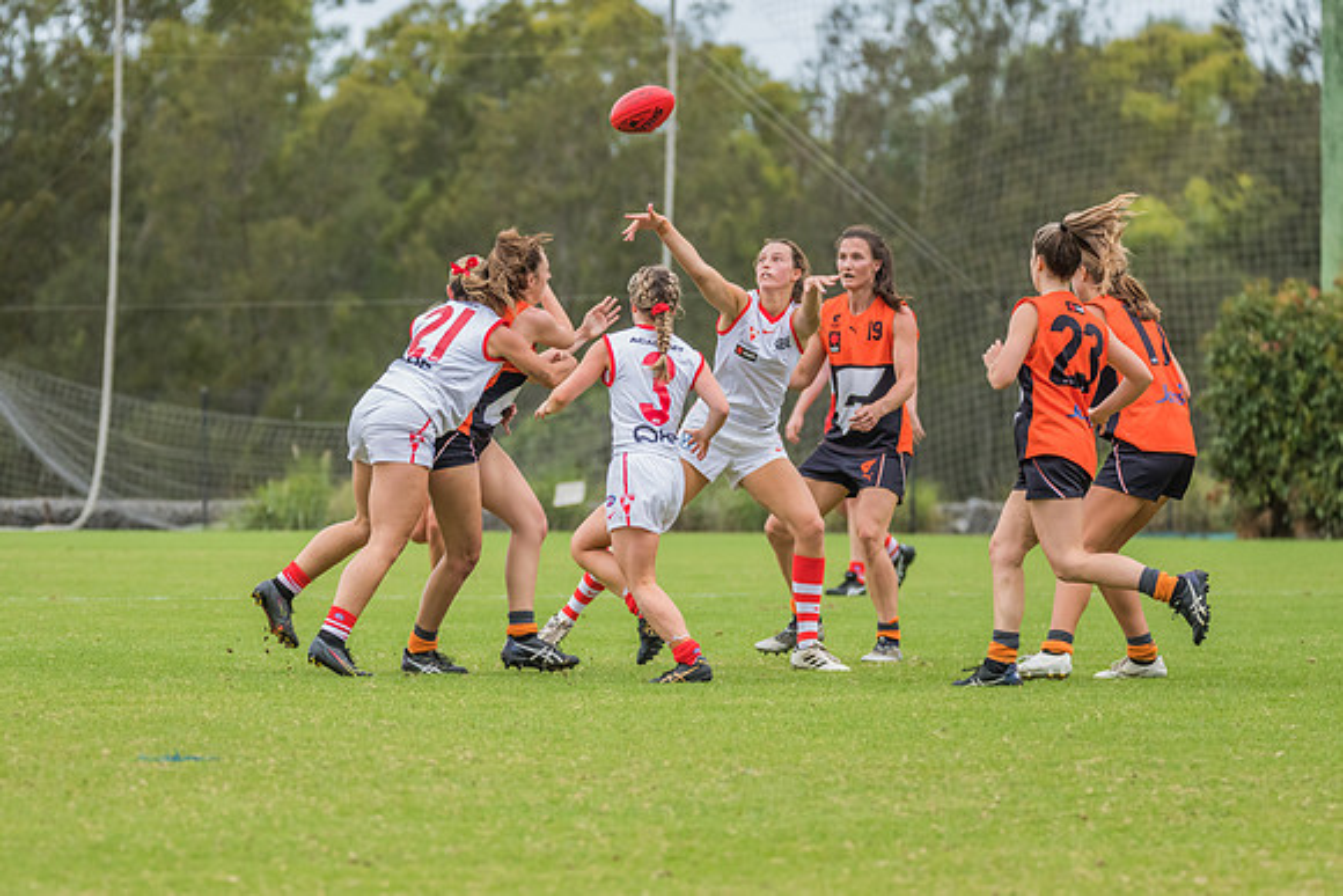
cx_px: 501
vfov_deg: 4.2
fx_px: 12317
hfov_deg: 6.2
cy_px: 509
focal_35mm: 330
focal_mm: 260
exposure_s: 1/1600
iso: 1000
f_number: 6.3
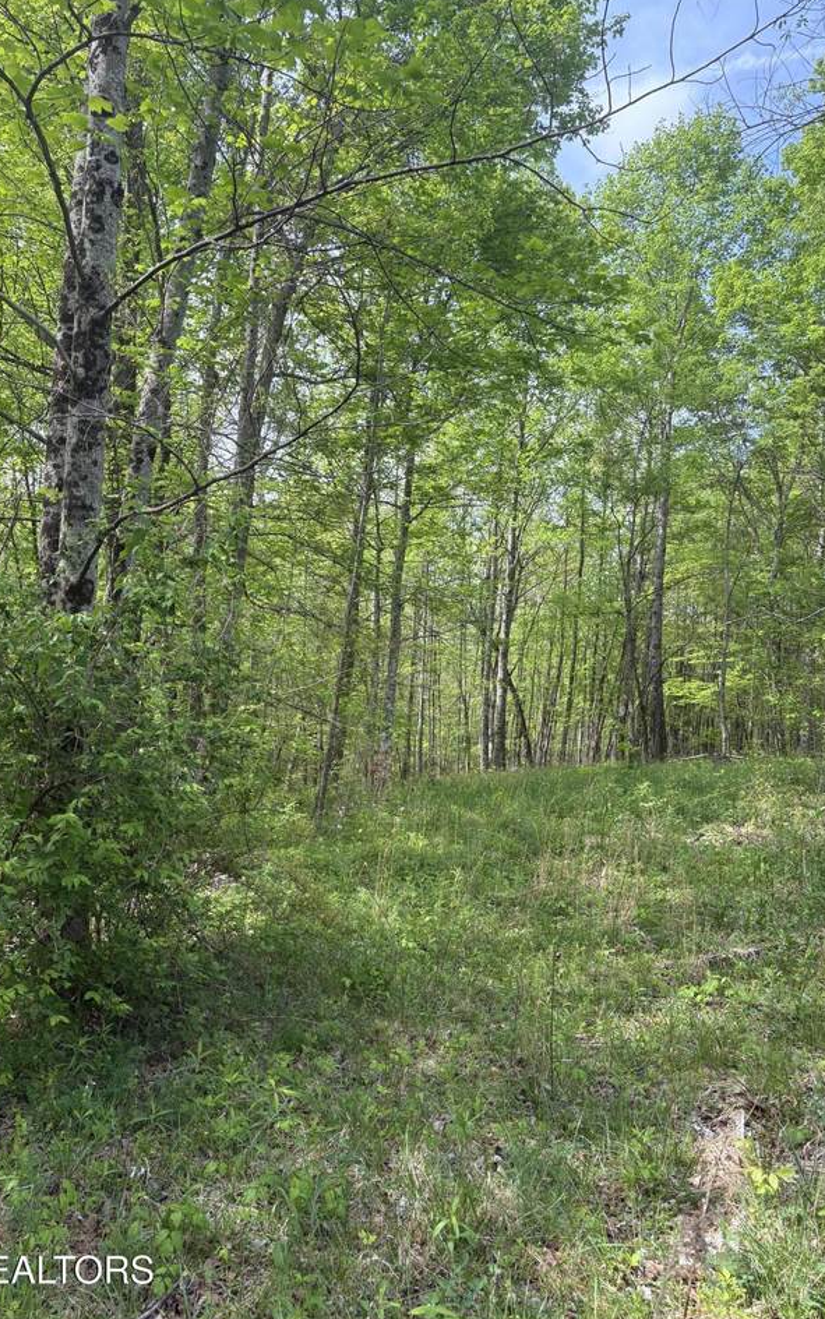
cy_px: 662
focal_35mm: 28
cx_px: 373
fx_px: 1007
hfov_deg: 44.5
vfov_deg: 66.5
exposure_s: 1/468
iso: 50
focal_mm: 5.96
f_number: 1.6
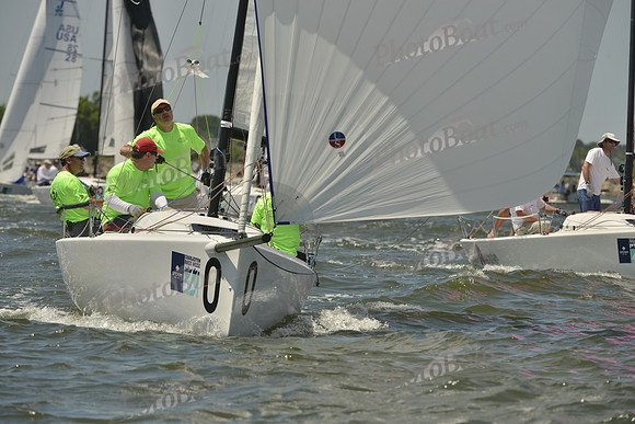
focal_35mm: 310
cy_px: 212
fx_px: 5469
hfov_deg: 6.6
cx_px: 318
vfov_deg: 4.4
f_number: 10
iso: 280
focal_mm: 310
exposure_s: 1/1250
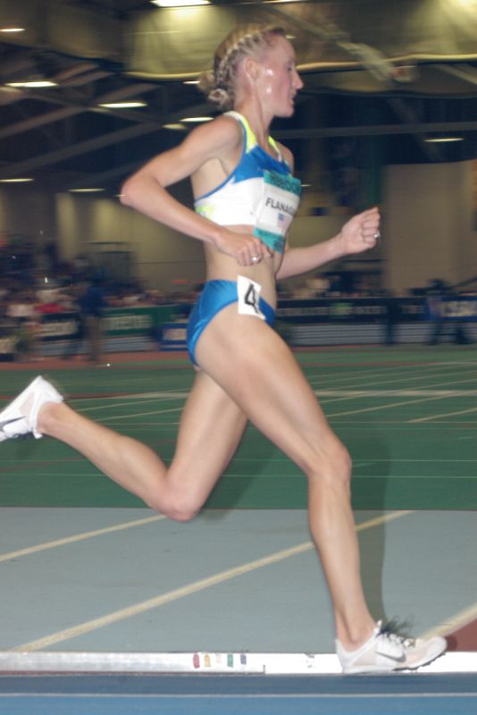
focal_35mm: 120
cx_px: 238
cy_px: 358
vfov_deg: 17.1
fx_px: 2383
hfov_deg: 11.4
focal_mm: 80
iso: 800
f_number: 6.3
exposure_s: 1/125
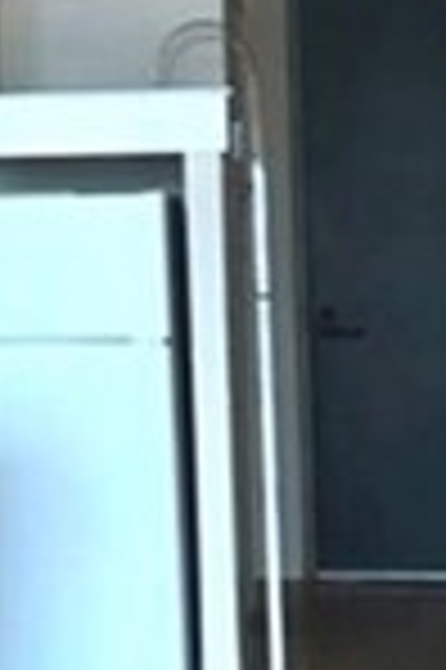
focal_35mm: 150
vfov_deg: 13.6
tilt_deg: +4.1
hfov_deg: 8.8
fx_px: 2794
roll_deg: +0.5
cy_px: 45
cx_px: -291
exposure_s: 1/24
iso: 32
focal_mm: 3.99
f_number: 1.8
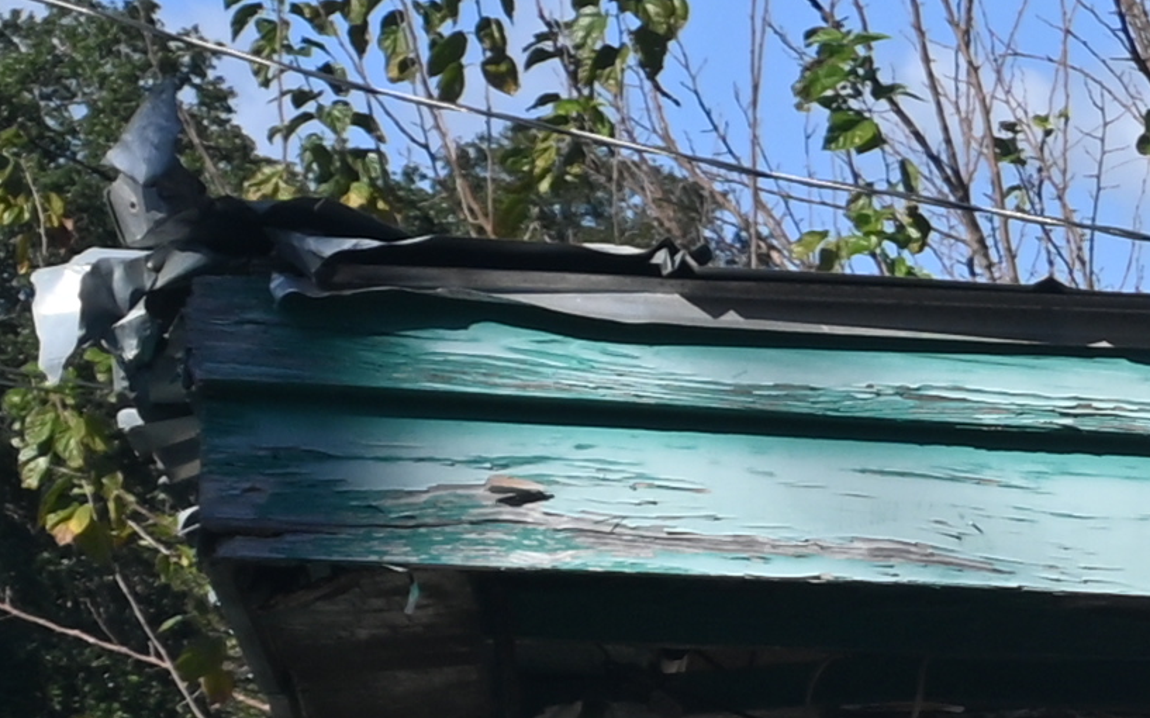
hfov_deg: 7.1
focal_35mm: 271
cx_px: 3057
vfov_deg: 4.8
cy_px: 714
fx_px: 8491
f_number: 7.1
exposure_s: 1/400
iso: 100
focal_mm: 26
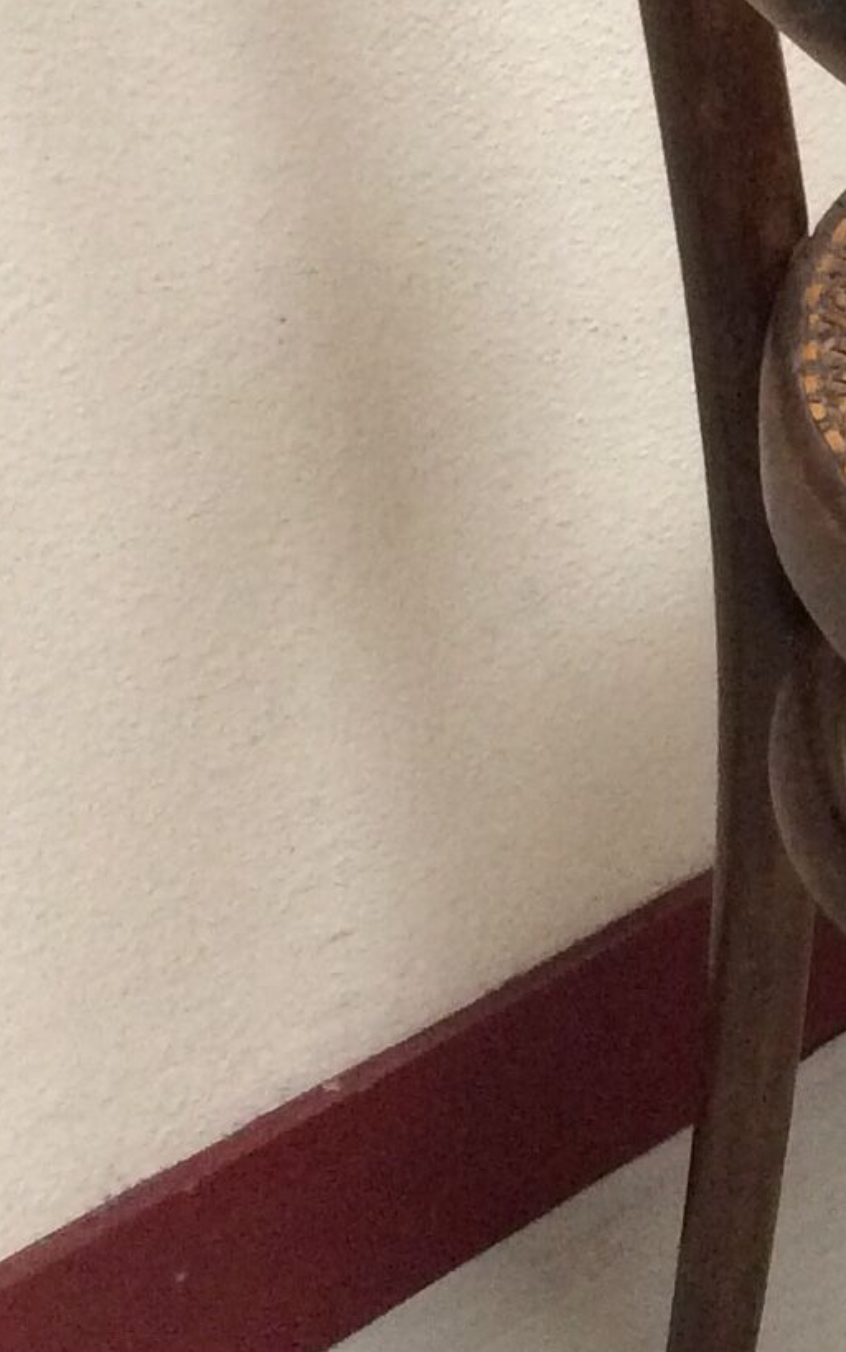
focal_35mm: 107
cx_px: 1347
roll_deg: +1.0
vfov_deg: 19.4
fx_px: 3944
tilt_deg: -31.3
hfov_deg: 11.6
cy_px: 392
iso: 200
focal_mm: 3.3
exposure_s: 1/25
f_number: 2.4
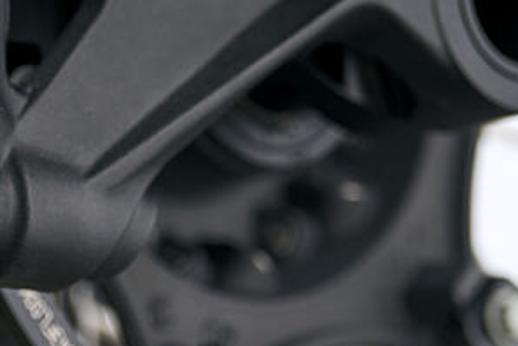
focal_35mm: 506
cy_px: -50
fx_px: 7288
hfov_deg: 4.1
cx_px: 29
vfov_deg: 2.7
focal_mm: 128
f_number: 3.5
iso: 125
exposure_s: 1/320
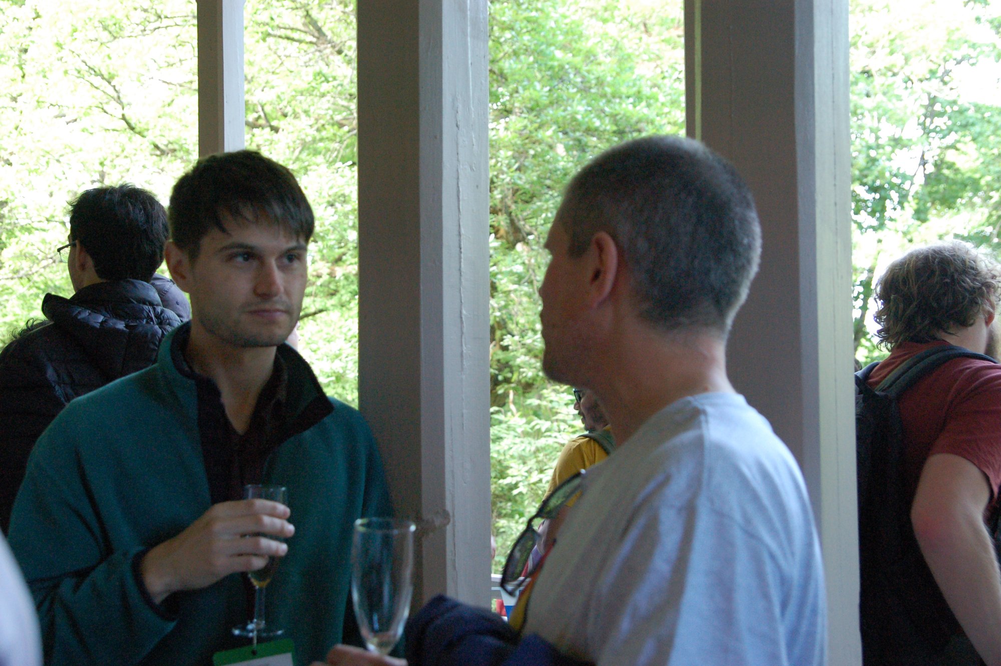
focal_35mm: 46
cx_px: 500
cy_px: 333
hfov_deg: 42.4
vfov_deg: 28.9
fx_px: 1292
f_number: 4.5
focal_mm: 31
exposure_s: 1/125
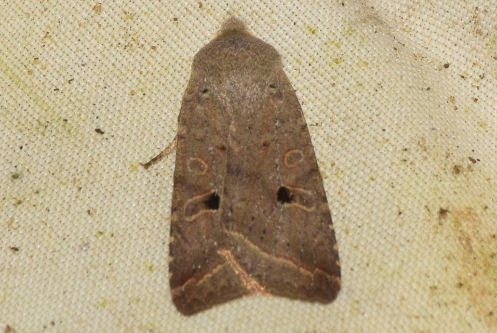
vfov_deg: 6.6
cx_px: 248
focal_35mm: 210
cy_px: 166
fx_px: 2902
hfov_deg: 9.8
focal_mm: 140
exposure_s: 1/160
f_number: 14
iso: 500
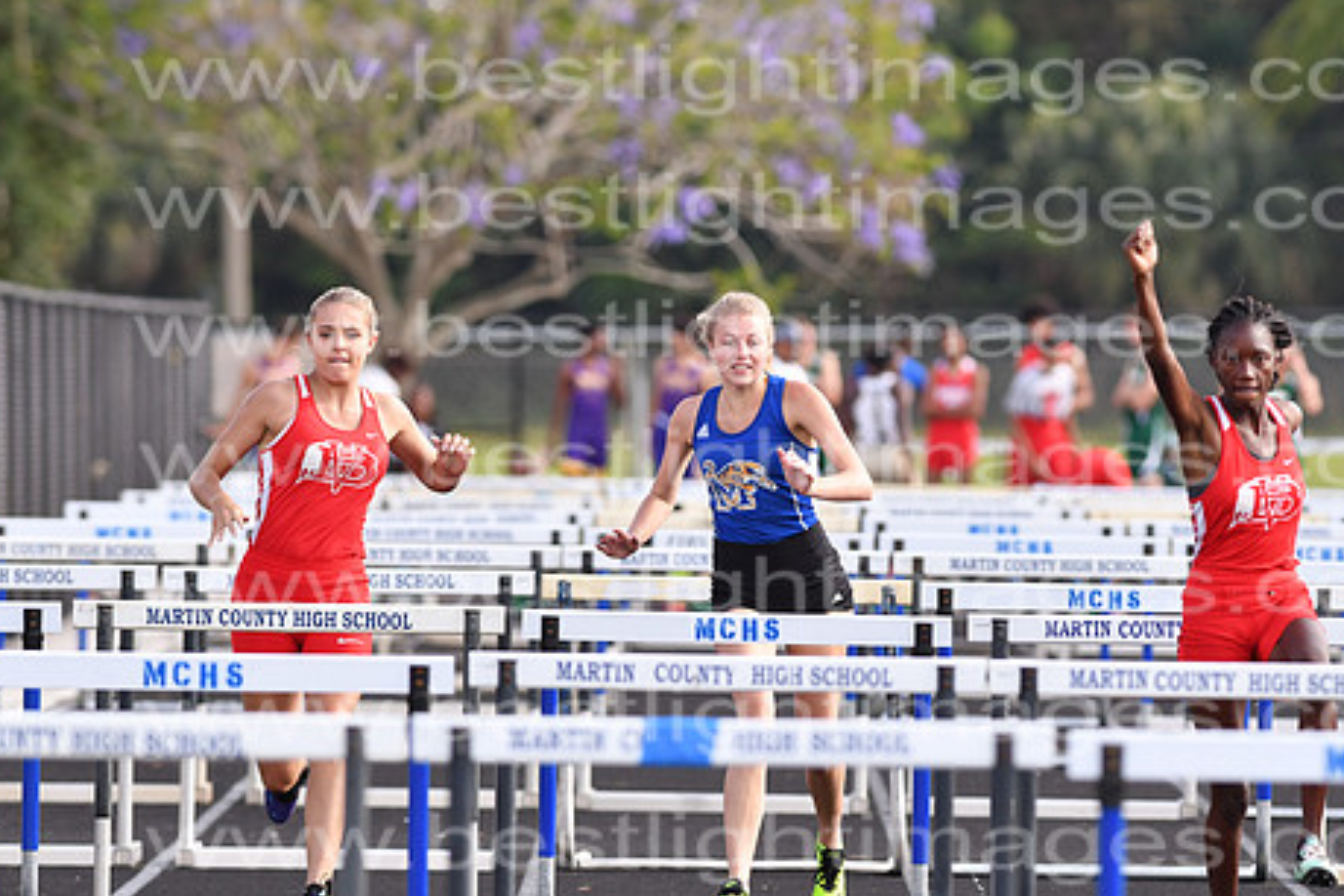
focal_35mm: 569
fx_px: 21241
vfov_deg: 2.4
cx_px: 808
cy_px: 529
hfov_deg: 3.6
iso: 400
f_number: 5.6
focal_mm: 300
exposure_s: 1/800
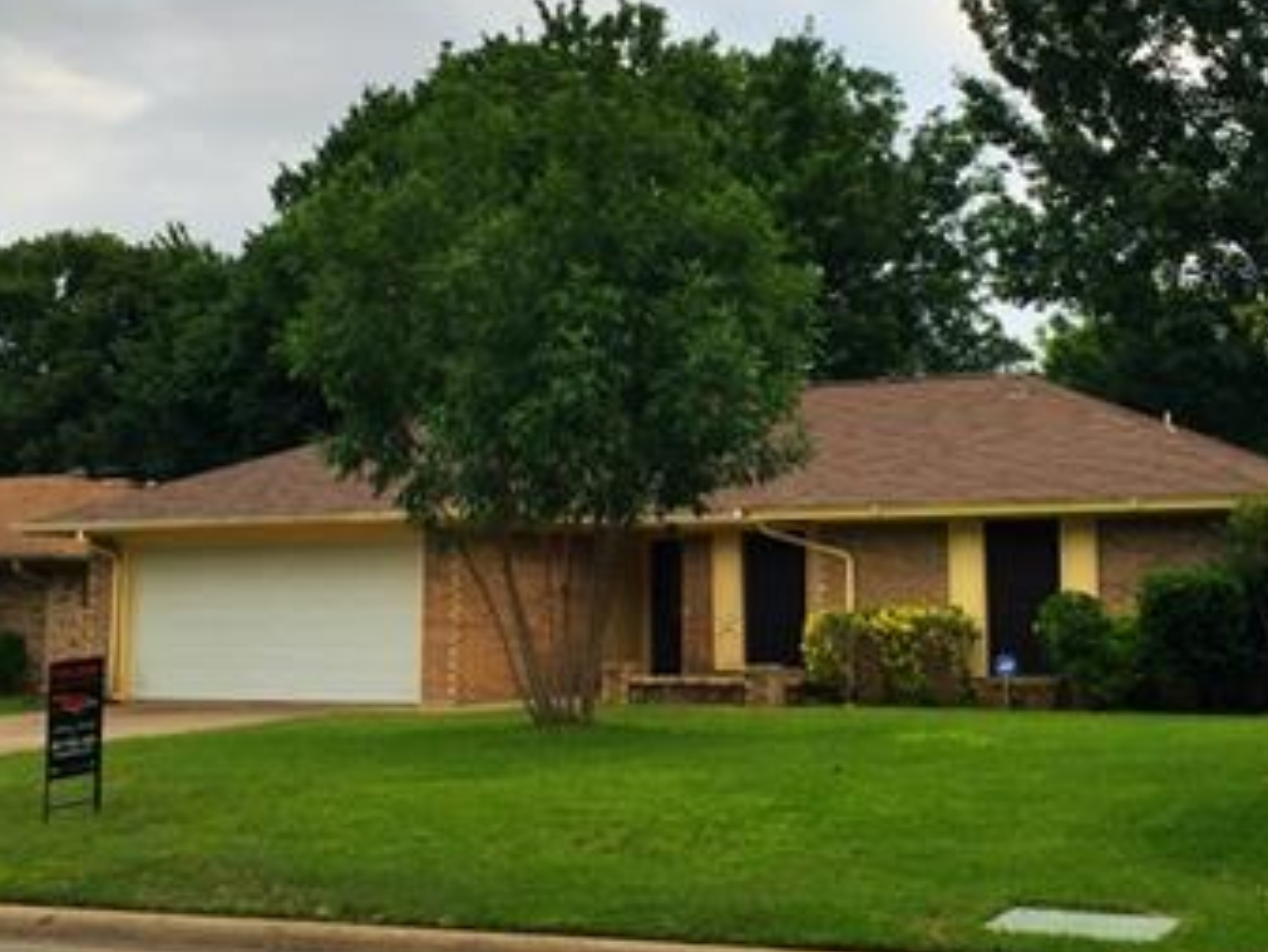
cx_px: 685
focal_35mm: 55
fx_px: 2015
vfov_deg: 26.5
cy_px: 373
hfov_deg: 34.9
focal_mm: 4.15
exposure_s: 1/1236
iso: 32
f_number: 2.2
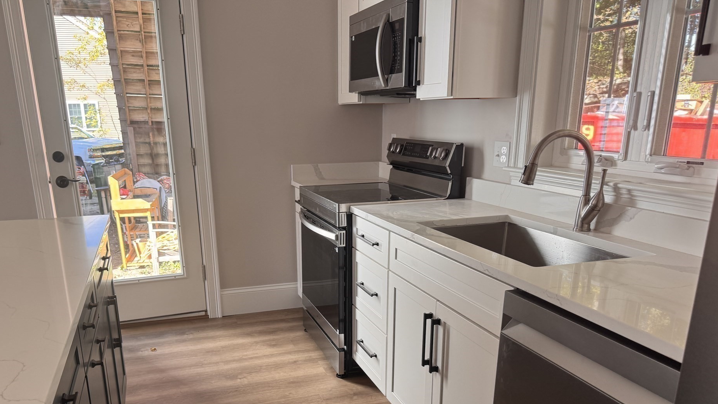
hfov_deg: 66.0
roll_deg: +1.9
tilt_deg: -18.3
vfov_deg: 39.2
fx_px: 552
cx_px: 332
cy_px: 296
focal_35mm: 29
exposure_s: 1/121
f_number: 1.78
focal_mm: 6.76
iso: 100
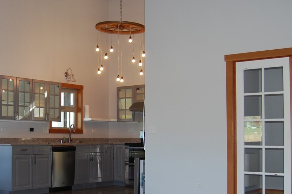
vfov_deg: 24.5
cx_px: 84
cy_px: 124
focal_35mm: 55
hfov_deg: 35.7
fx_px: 446
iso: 200
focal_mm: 18
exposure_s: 1/60
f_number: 3.5
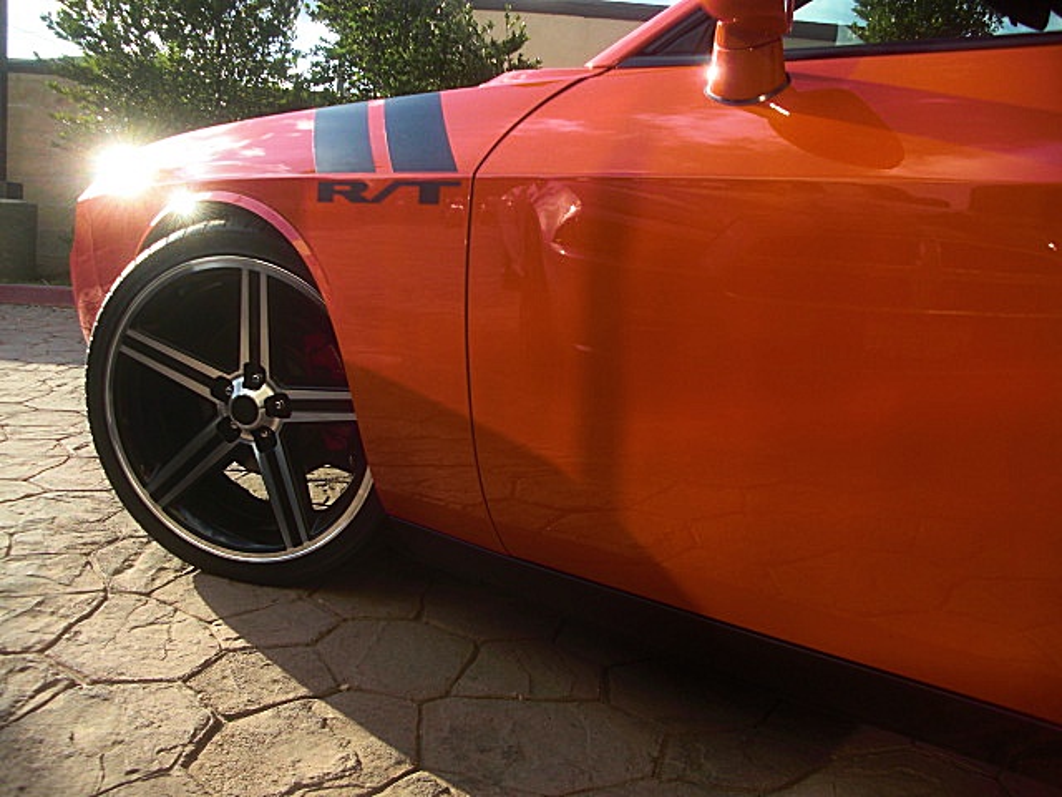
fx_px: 1104
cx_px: 531
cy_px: 398
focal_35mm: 36
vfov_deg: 39.7
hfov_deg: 51.4
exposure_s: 1/400
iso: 50
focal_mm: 6.3
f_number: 2.8
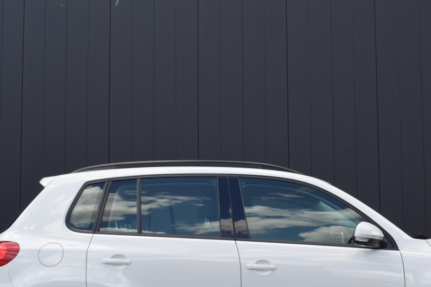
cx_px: 271
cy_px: 203
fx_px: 659
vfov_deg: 24.4
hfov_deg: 36.0
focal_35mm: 55
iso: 250
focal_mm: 24
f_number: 8
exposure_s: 1/250
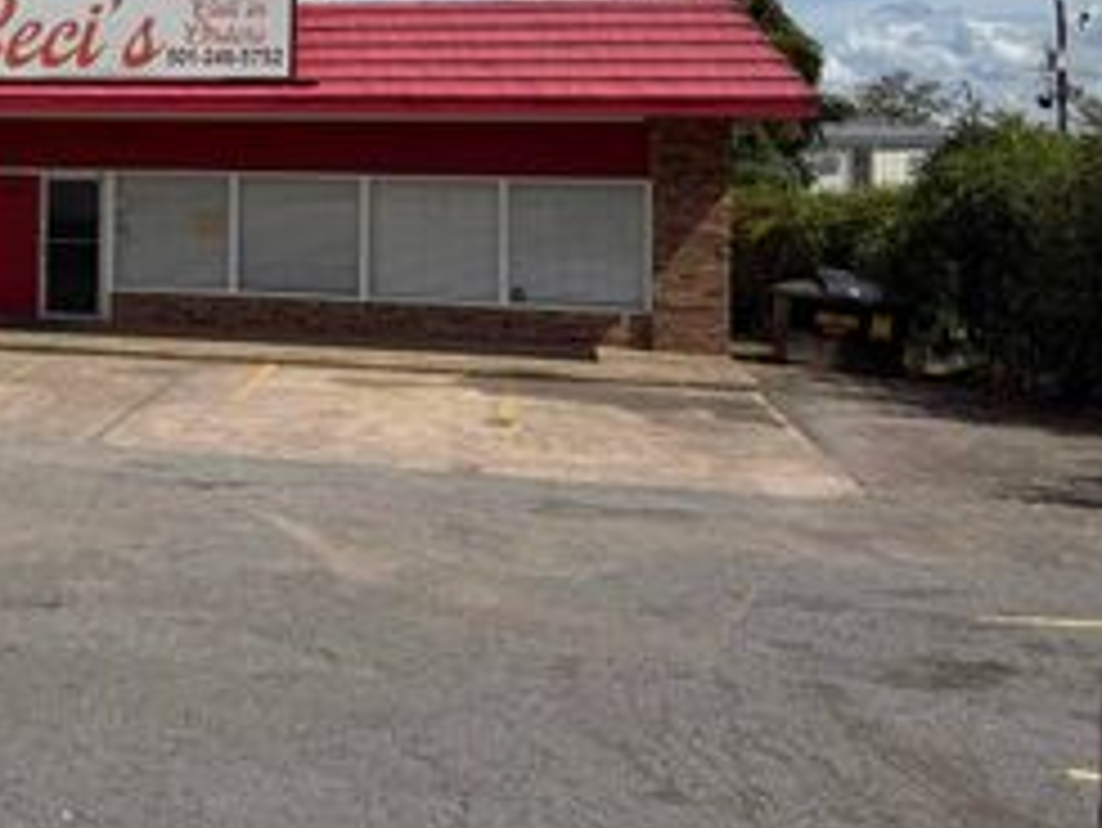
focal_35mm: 49
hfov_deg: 35.3
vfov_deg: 28.8
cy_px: 128
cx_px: 4
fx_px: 1561
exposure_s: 1/8130
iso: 80
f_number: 1.78
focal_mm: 6.76
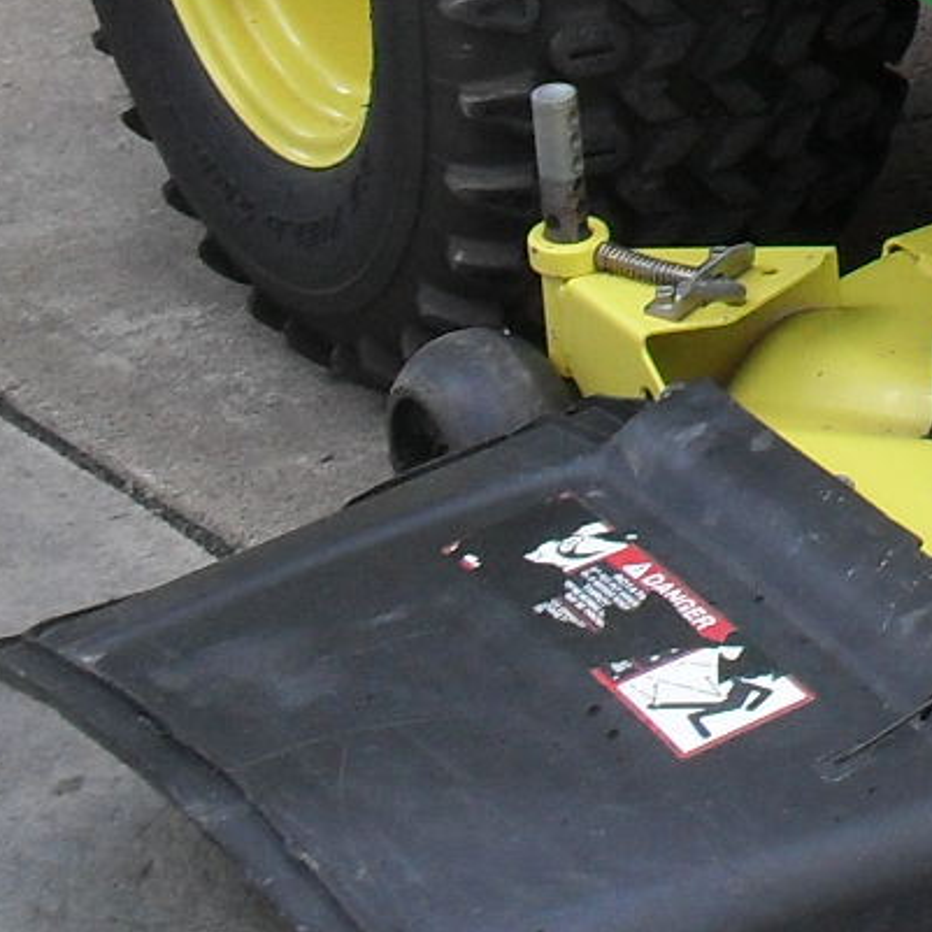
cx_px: 1843
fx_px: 4813
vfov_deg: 10.8
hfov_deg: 10.2
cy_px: -274
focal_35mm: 158
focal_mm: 6.3
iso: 100
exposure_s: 1/180
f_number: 3.2
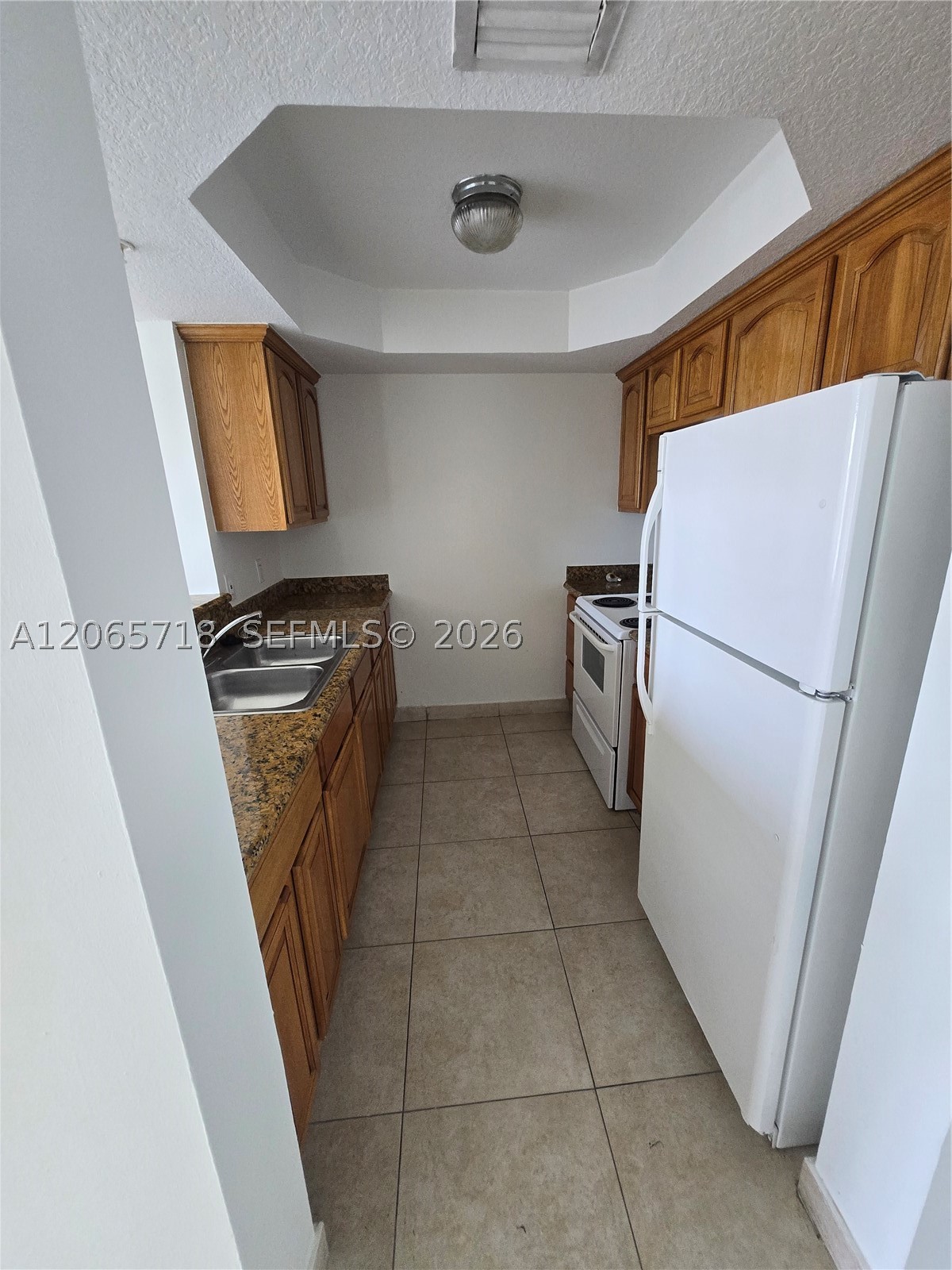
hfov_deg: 89.9
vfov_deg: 106.2
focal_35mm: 13
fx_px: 477
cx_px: 476
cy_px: 635
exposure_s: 1/60
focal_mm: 1.7
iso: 250
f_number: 2.2
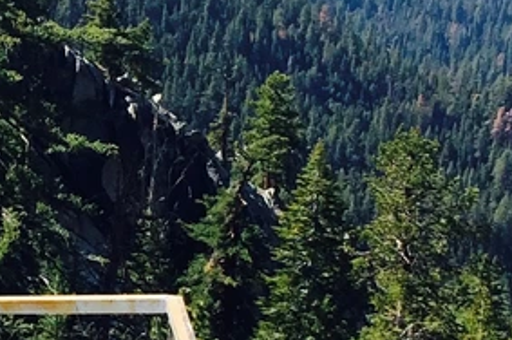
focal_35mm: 159
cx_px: -116
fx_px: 2259
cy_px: 275
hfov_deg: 12.6
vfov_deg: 8.6
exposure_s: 1/1414
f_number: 2.2
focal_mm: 4.12
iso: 32
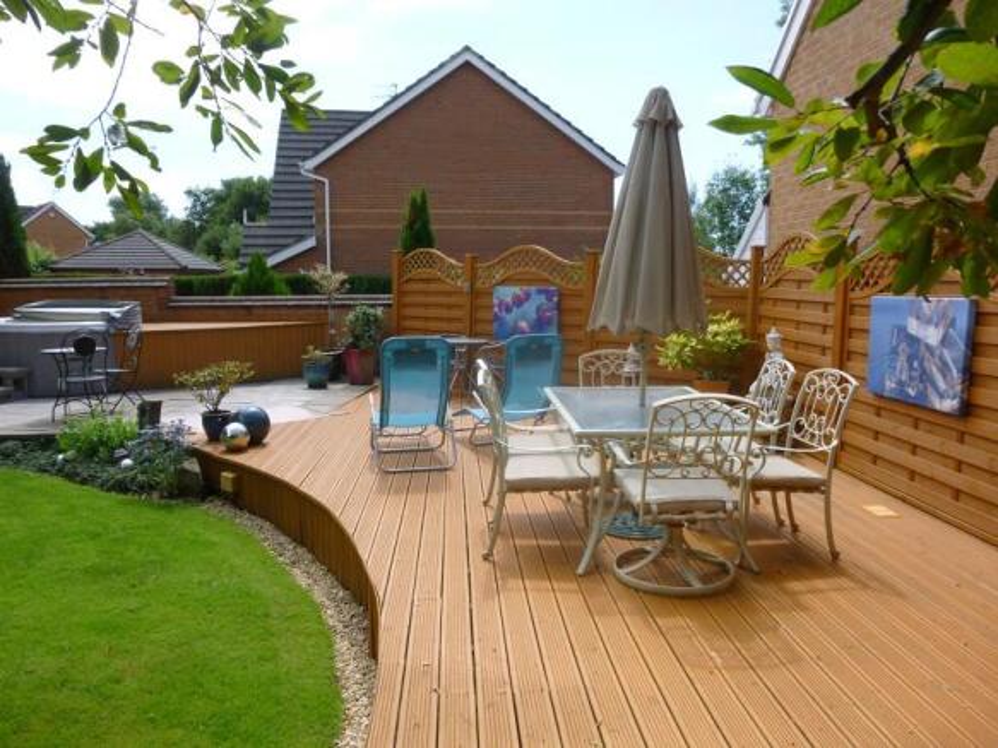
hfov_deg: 69.4
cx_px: 499
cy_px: 374
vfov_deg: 54.9
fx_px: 721
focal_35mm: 25
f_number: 3.1
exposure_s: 1/500
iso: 100
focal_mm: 4.5
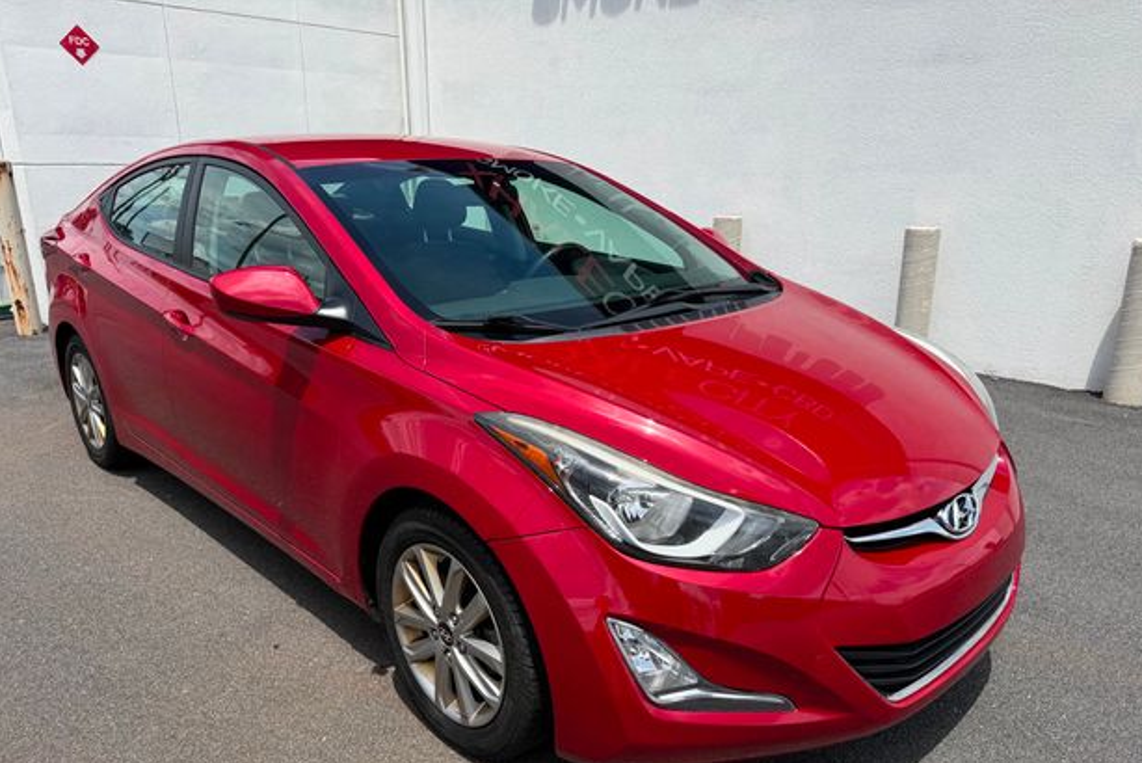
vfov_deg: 49.4
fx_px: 825
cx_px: 564
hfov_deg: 69.4
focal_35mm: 26
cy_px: 445
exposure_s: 1/3759
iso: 80
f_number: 1.78
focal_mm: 6.76
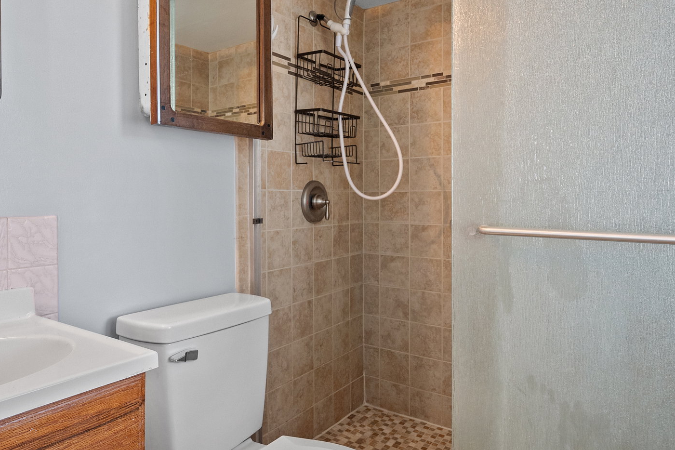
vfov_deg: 51.0
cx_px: 267
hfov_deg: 70.7
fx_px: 469
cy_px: 182
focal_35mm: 25
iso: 500
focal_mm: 14
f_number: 8
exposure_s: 1/3
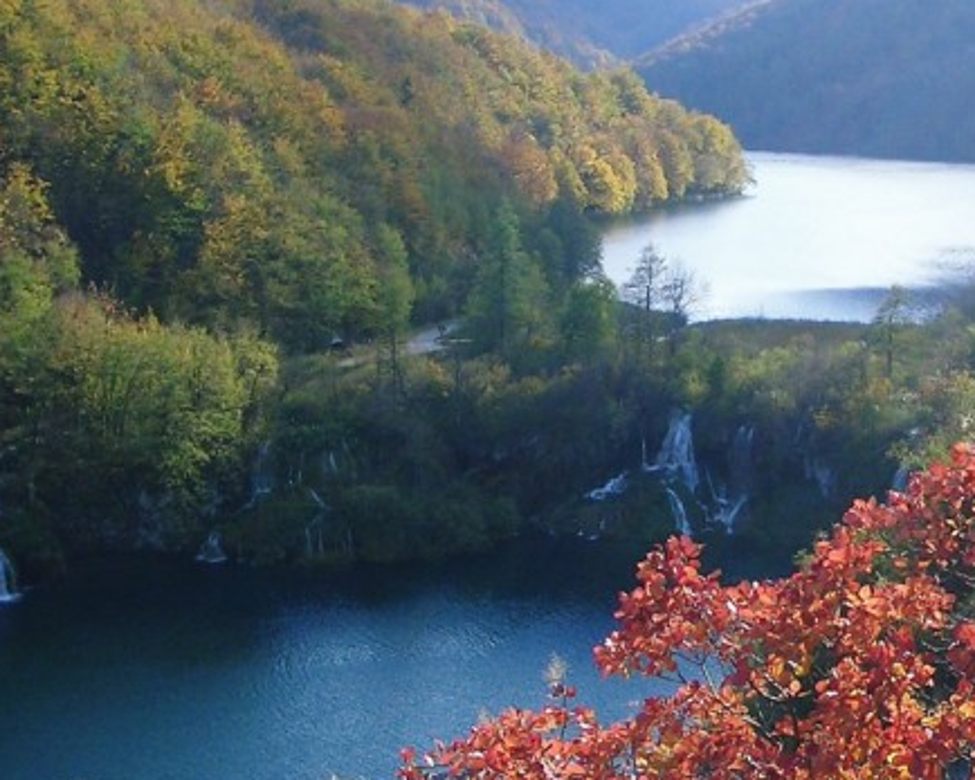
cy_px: 276
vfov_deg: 24.1
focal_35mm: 63
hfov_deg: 29.9
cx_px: 627
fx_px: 1818
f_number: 2.6
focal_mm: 5.8
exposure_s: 1/640
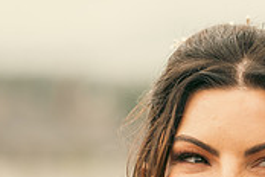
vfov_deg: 3.0
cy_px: 251
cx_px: 372
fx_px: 3320
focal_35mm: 451
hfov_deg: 4.5
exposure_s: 1/250
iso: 160
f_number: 3.5
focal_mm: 135
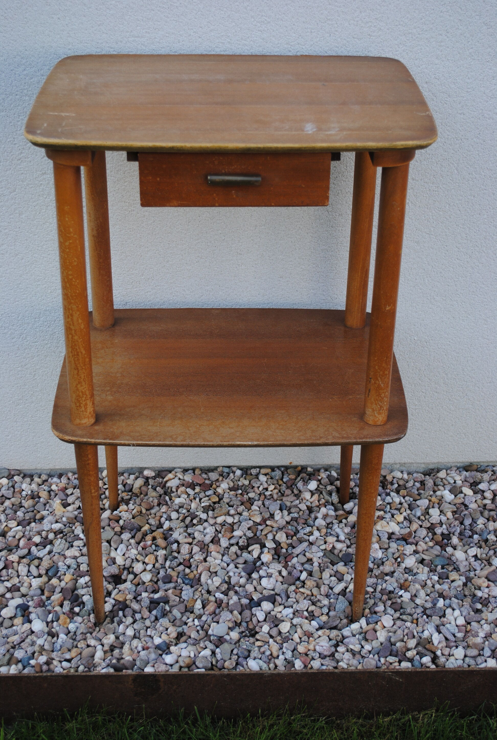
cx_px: 248
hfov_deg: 25.2
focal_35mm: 54
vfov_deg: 36.8
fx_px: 1113
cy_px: 370
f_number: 5.6
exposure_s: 1/125
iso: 110
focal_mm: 36
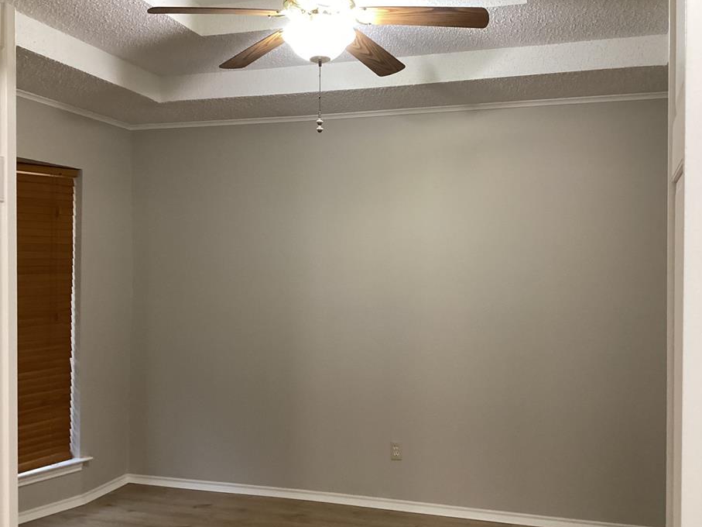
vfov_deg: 40.7
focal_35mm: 35
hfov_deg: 52.6
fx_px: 710
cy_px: 270
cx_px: 359
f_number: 2.4
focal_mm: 3.3
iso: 250
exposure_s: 1/40
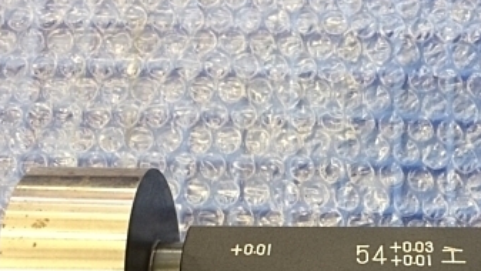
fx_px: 766
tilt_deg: -74.7
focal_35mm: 60
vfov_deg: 19.4
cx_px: 368
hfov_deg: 34.1
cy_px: 284
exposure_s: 1/30
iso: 64
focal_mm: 4.15
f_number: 2.2
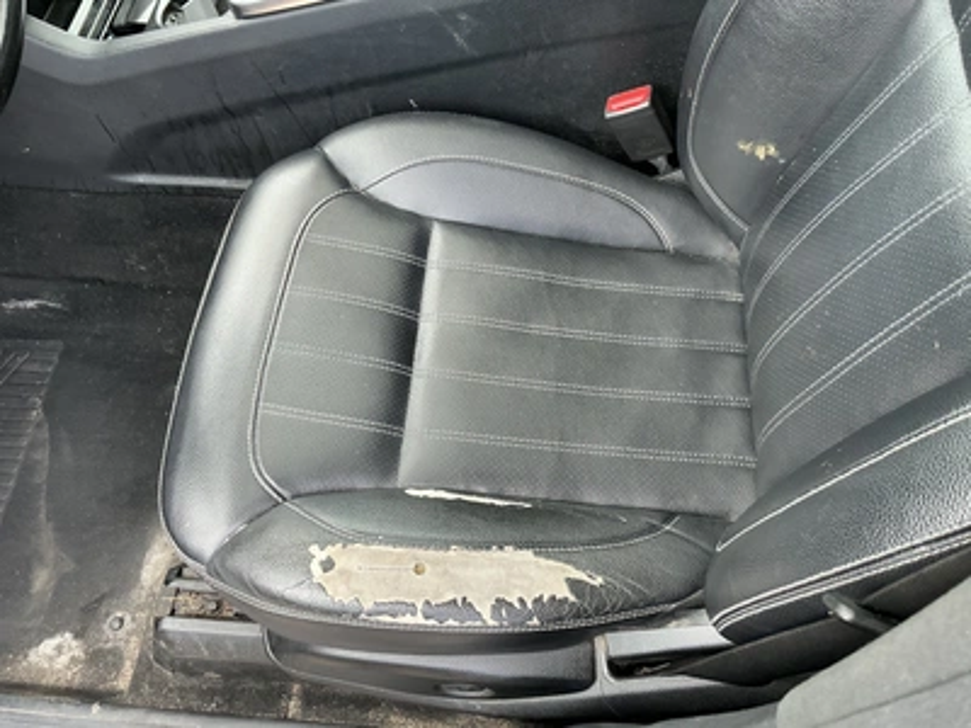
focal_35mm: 28
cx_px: 486
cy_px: 364
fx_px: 785
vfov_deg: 49.7
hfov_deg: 63.4
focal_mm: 3
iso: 64
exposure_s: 1/88
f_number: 1.8
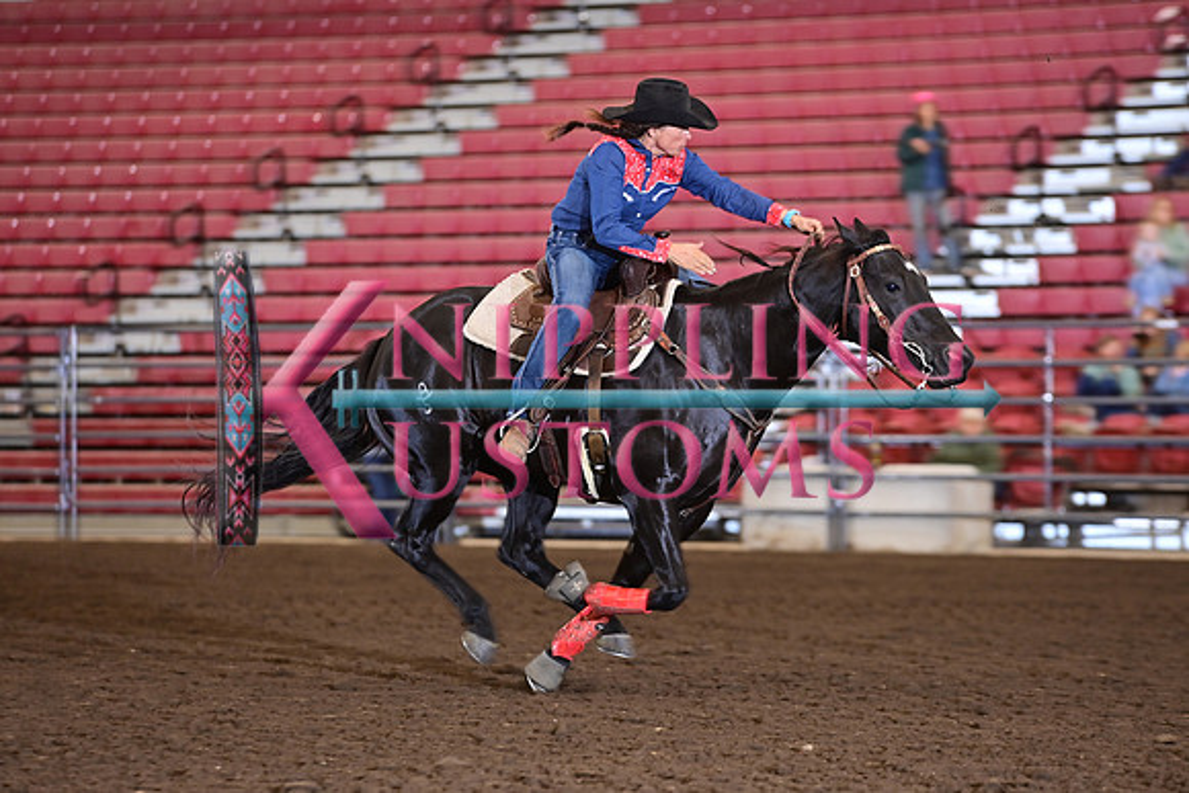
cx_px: 594
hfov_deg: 10.3
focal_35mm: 200
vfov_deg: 6.9
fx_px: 6607
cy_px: 396
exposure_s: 1/200
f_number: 4
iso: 1250
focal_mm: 200
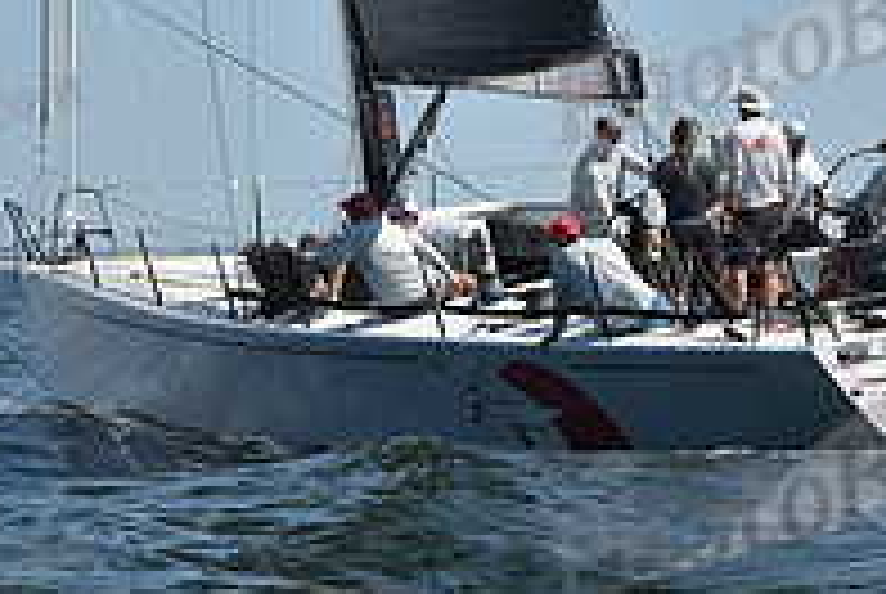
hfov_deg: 10.0
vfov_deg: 6.6
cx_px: 319
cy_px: -142
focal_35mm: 206
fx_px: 5077
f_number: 8
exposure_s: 1/1250
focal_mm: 70
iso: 250
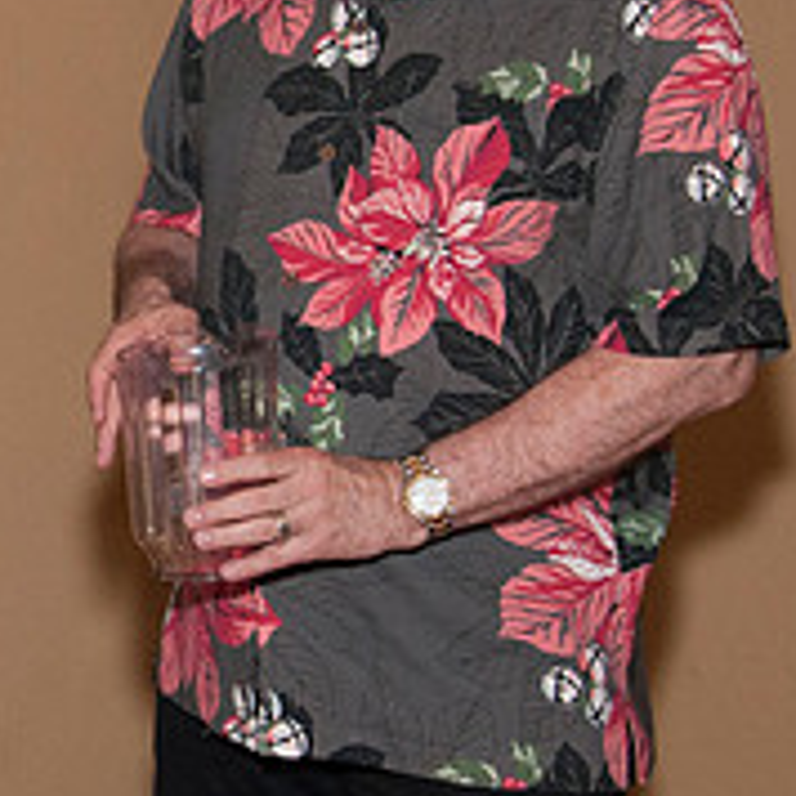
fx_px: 4111
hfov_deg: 10.7
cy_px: 132
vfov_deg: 11.0
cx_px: -358
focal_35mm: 158
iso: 800
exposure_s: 1/80
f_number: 5.6
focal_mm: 38
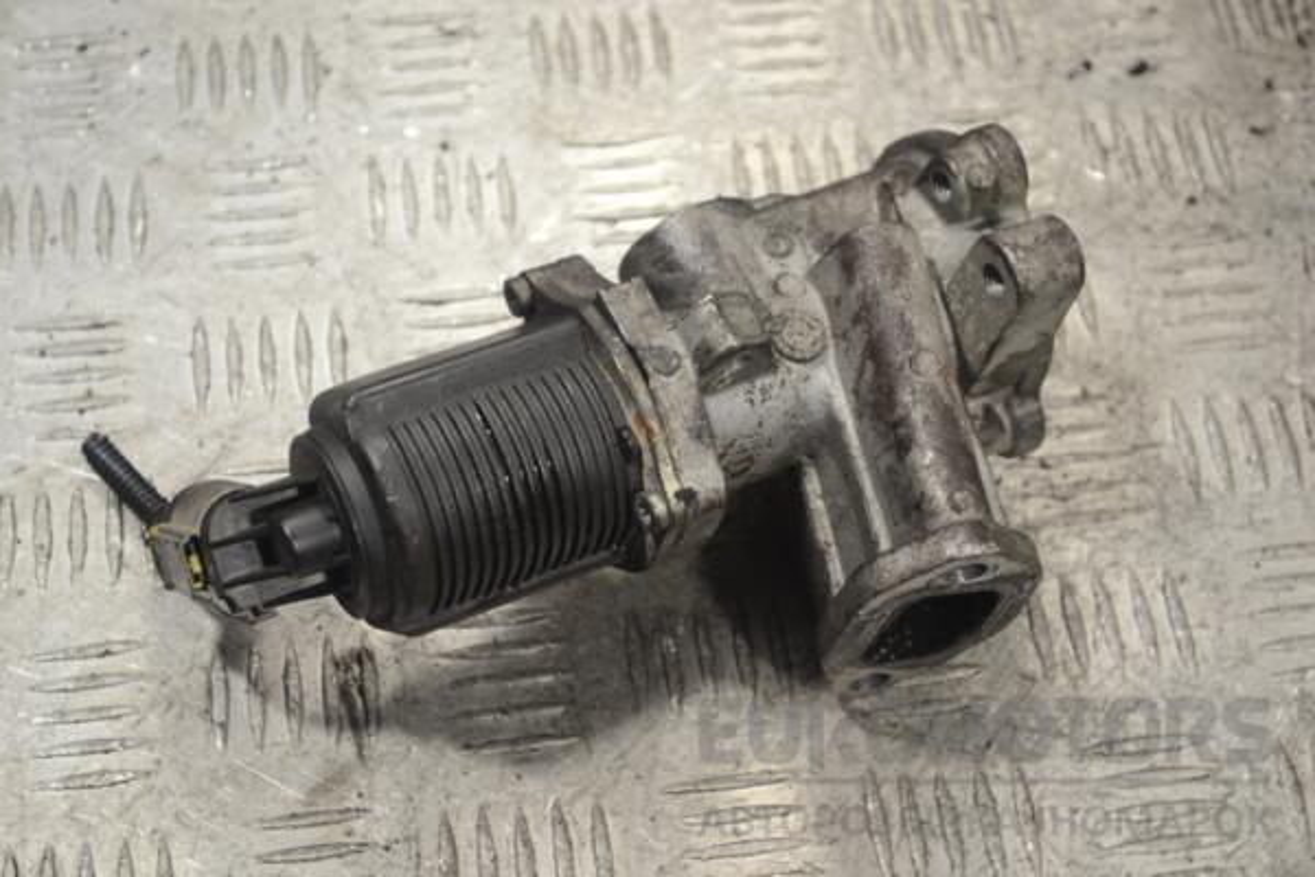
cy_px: 438
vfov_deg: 18.9
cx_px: 658
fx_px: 2630
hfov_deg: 28.1
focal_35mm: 72
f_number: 5.3
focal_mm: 48
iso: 200
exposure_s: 1/30
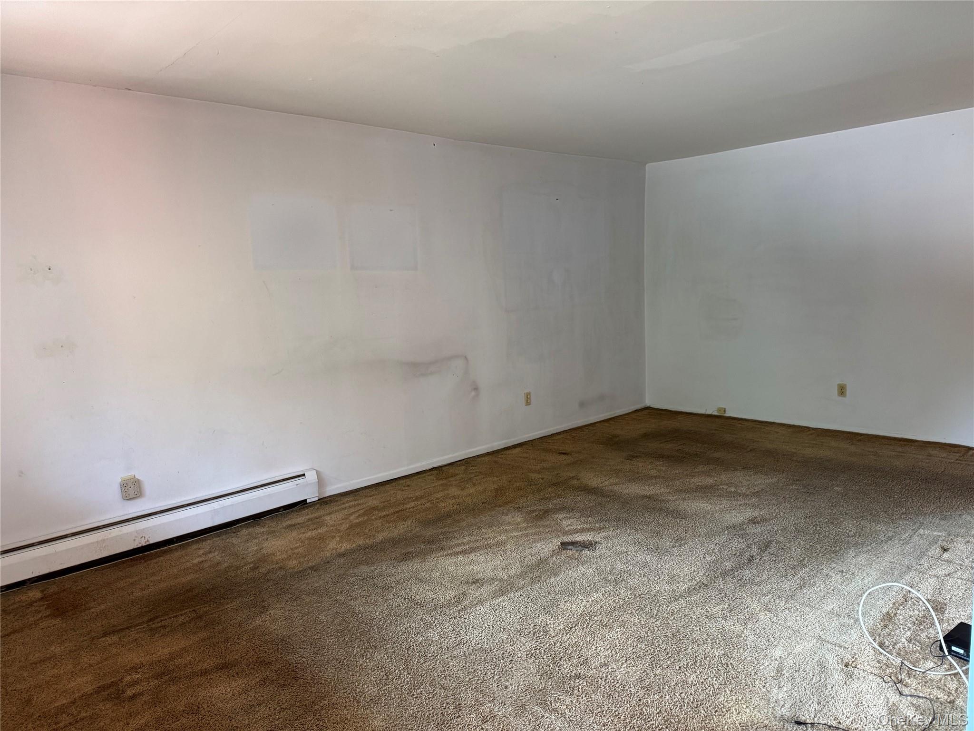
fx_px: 675
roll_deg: +2.6
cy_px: 366
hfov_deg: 71.6
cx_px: 487
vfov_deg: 56.8
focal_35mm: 24
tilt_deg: -7.6
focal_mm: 6.76
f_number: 1.78
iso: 250
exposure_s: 1/60
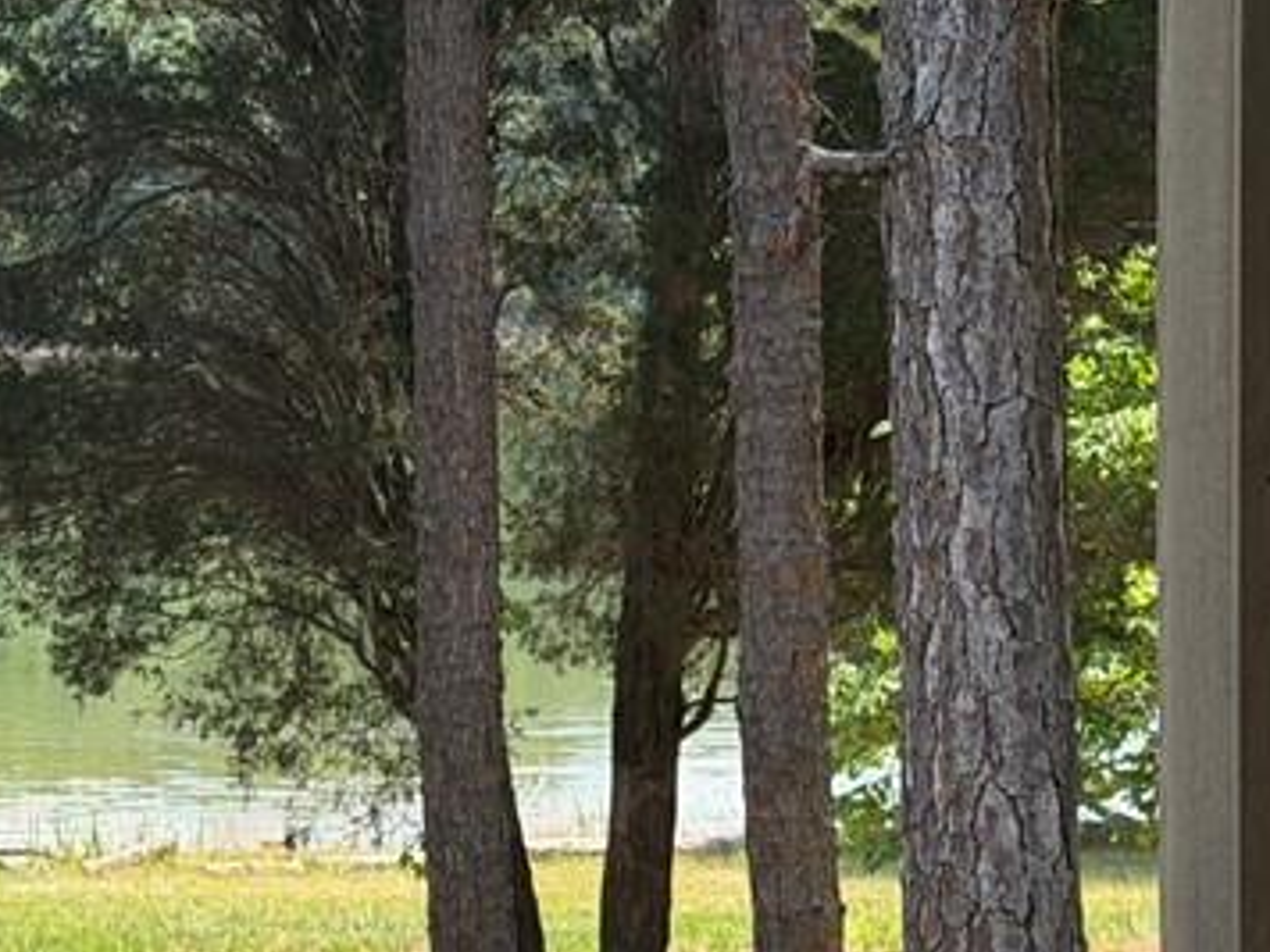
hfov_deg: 13.9
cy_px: 499
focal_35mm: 138
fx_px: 5063
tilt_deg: -4.1
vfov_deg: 10.7
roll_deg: +1.6
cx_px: -203
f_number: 1.78
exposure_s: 1/1543
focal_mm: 6.76
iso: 80
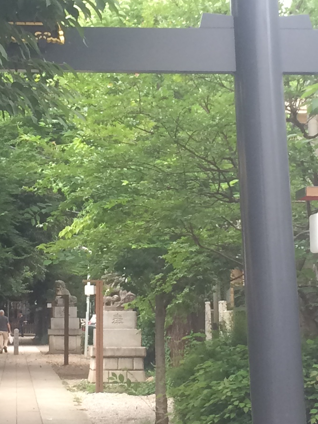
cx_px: 99
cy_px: 166
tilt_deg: +6.3
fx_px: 1298
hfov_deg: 13.9
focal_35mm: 106
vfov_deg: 18.5
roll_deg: +2.8
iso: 32
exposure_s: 1/40
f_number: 2.2
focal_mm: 4.15
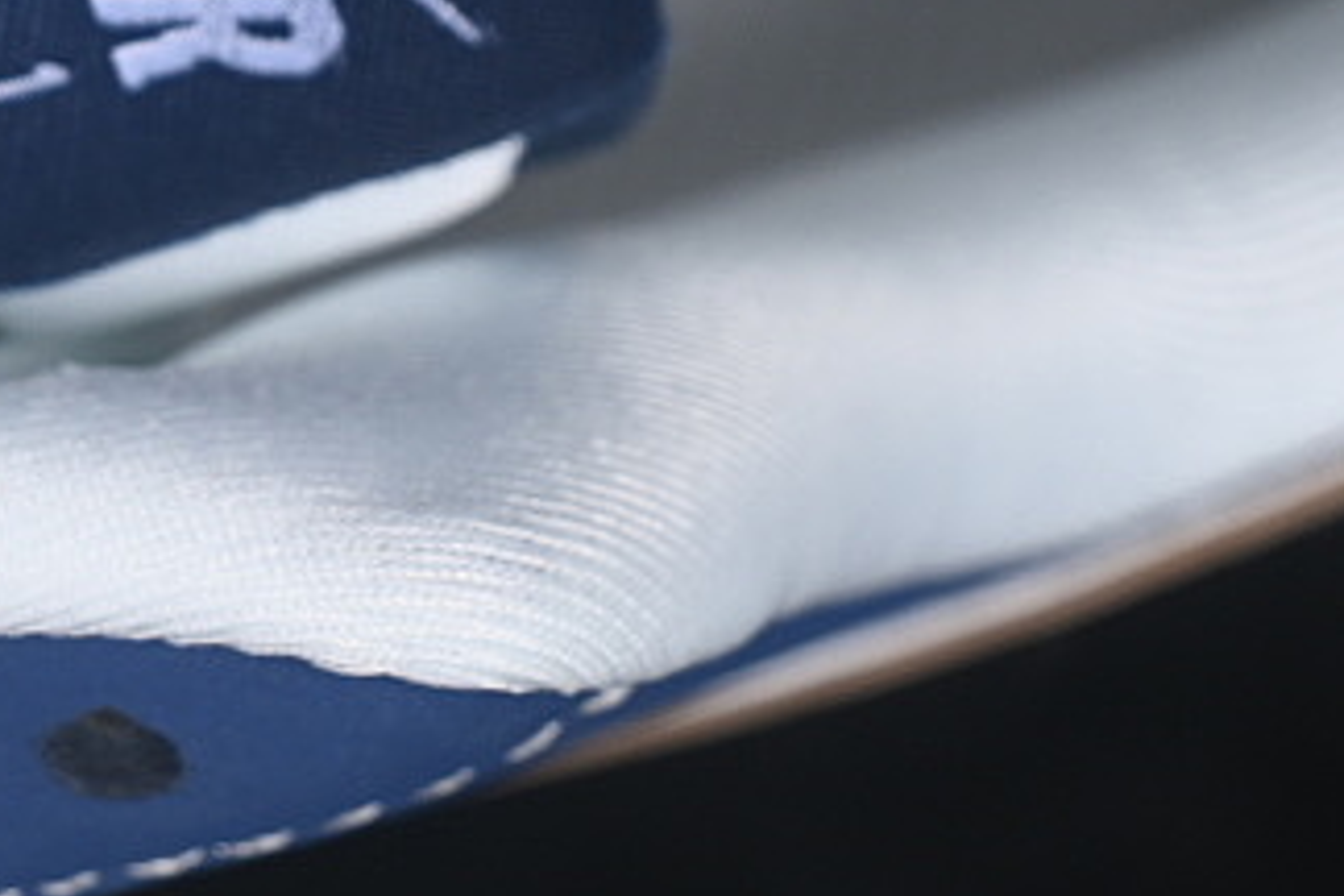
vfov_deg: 5.5
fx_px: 9333
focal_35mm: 250
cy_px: -390
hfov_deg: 8.2
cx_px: -8
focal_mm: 50
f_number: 7.1
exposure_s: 1/80
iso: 160
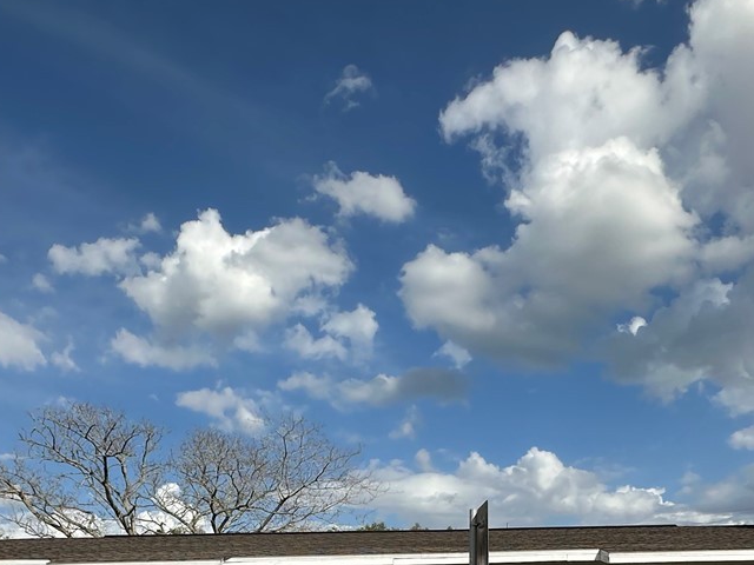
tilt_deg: +0.3
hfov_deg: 52.4
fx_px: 762
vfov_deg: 35.1
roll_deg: -0.1
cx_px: 323
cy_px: 617
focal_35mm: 35
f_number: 2.2
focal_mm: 2.22
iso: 50
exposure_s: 1/4132
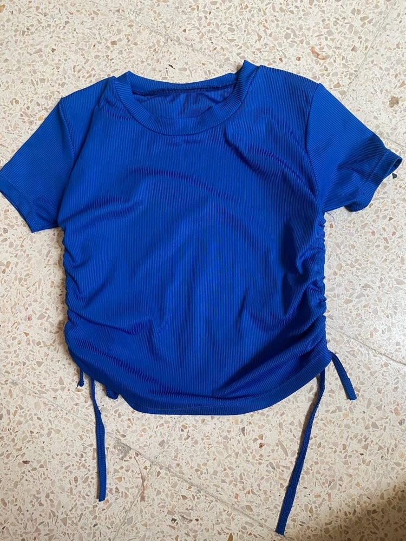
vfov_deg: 67.3
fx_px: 407
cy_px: 270
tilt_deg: -83.8
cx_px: 203
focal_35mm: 26
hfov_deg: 53.1
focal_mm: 4.25
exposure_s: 1/60
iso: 160
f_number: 1.8
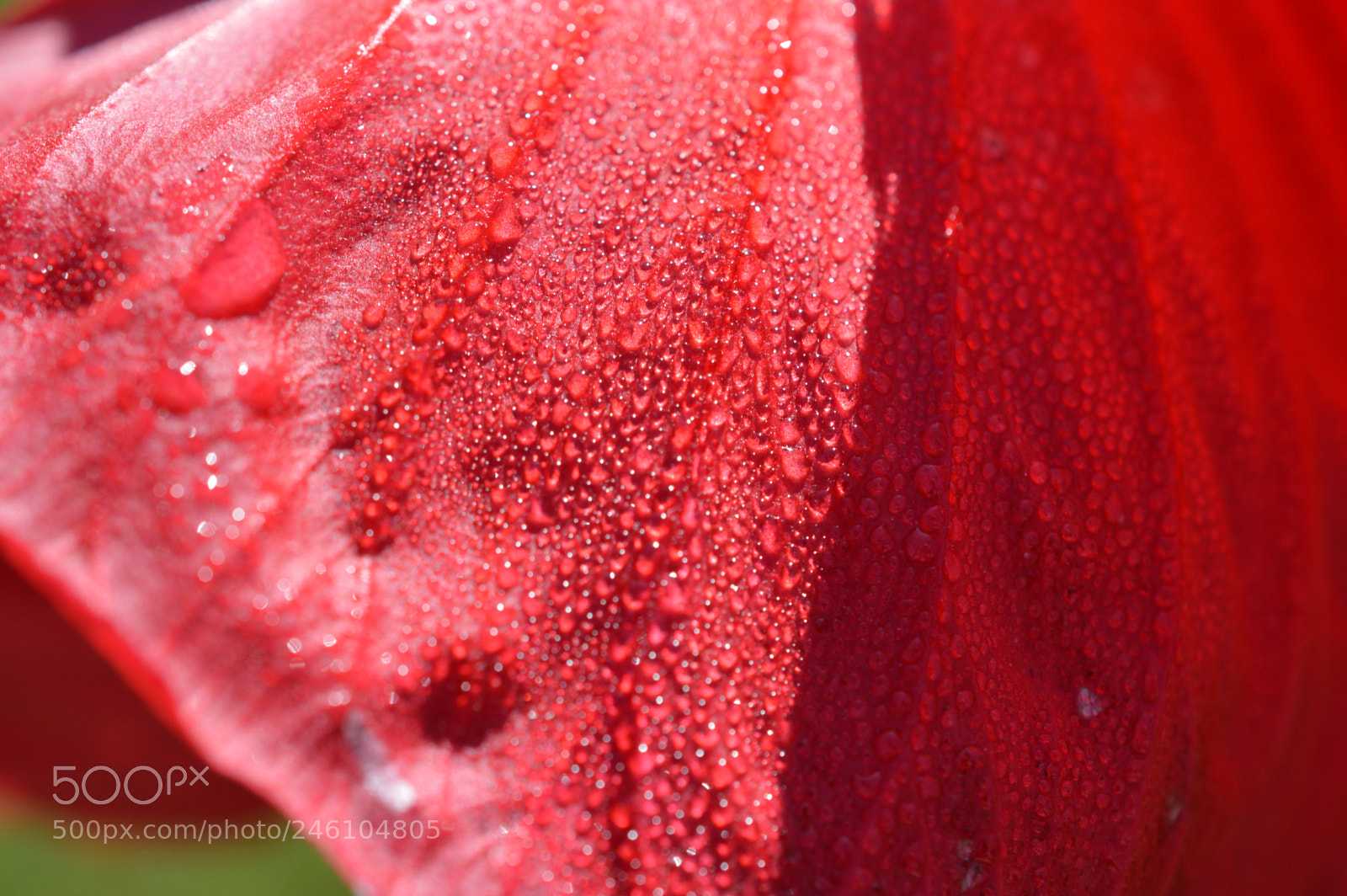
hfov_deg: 33.4
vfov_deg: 22.6
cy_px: 448
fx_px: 2243
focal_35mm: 60
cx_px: 674
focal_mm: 40
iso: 100
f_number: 8
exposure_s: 1/320
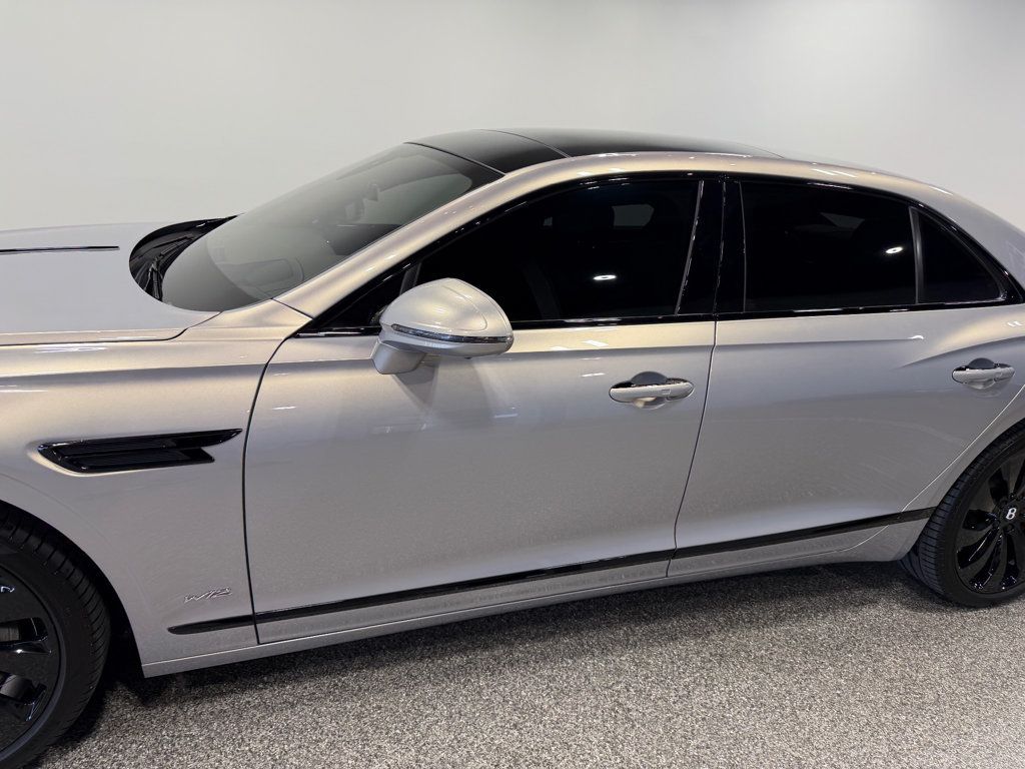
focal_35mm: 24
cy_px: 384
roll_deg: -6.0
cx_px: 512
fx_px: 711
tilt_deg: -20.3
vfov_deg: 56.8
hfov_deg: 71.6
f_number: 1.78
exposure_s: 1/204
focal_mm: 6.76
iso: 64
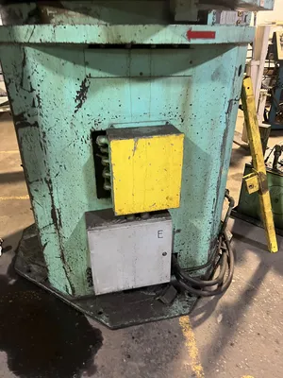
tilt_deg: -29.0
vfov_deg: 67.3
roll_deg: +1.8
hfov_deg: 53.1
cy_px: 189
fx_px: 283
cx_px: 142
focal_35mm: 26
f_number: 1.5
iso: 400
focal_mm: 5.7
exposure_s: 1/40
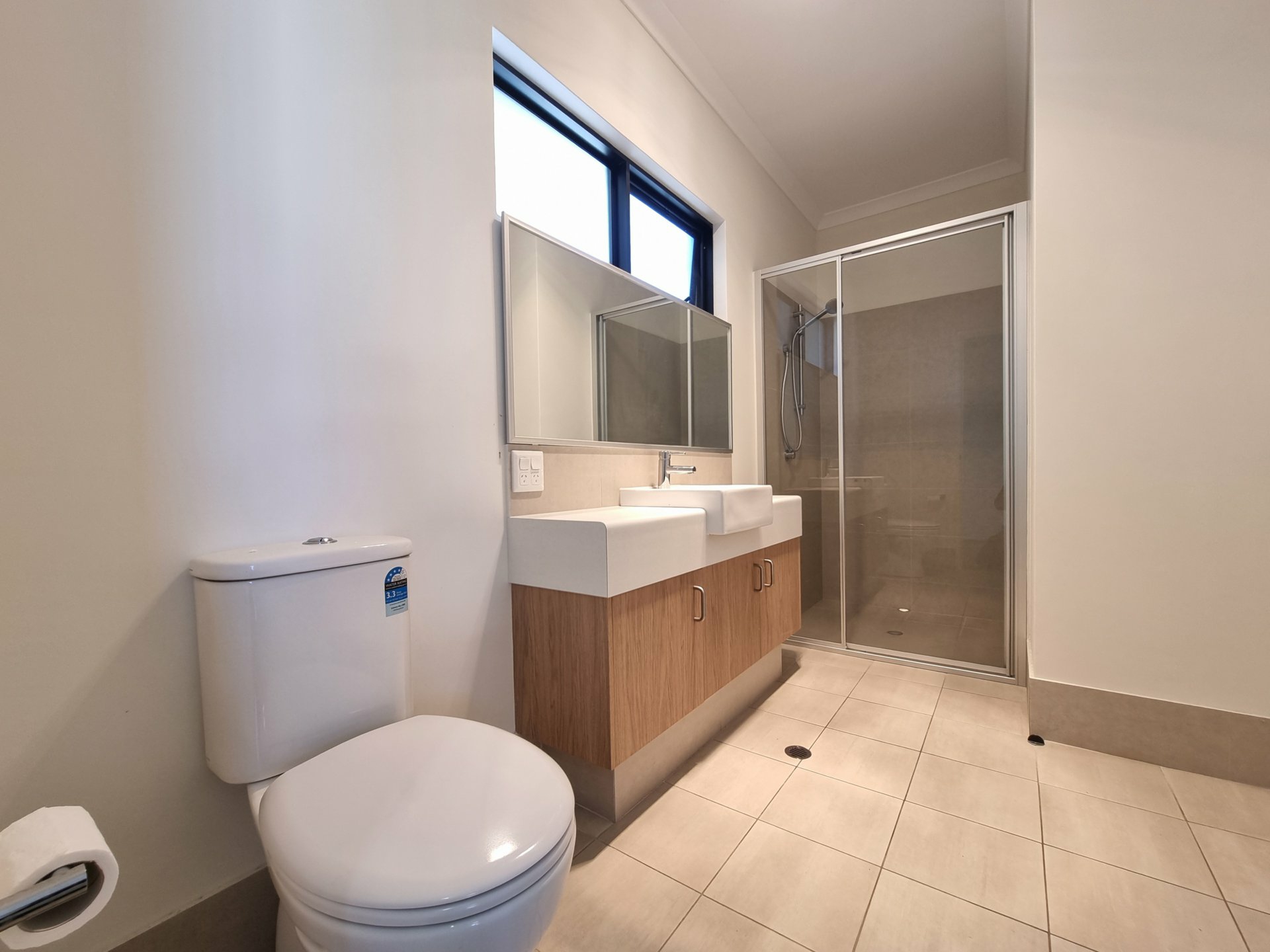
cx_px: 635
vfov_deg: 89.9
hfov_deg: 106.2
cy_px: 476
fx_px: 477
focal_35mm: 13
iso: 100
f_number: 2.2
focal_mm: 2.2
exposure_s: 1/50
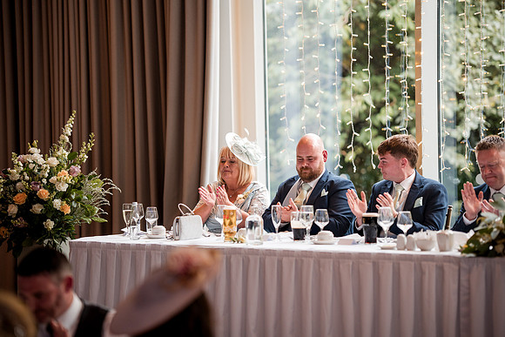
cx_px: 252
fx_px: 1300
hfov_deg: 22.0
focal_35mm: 93
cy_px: 168
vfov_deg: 14.8
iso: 500
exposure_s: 1/500
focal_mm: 85
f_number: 1.4
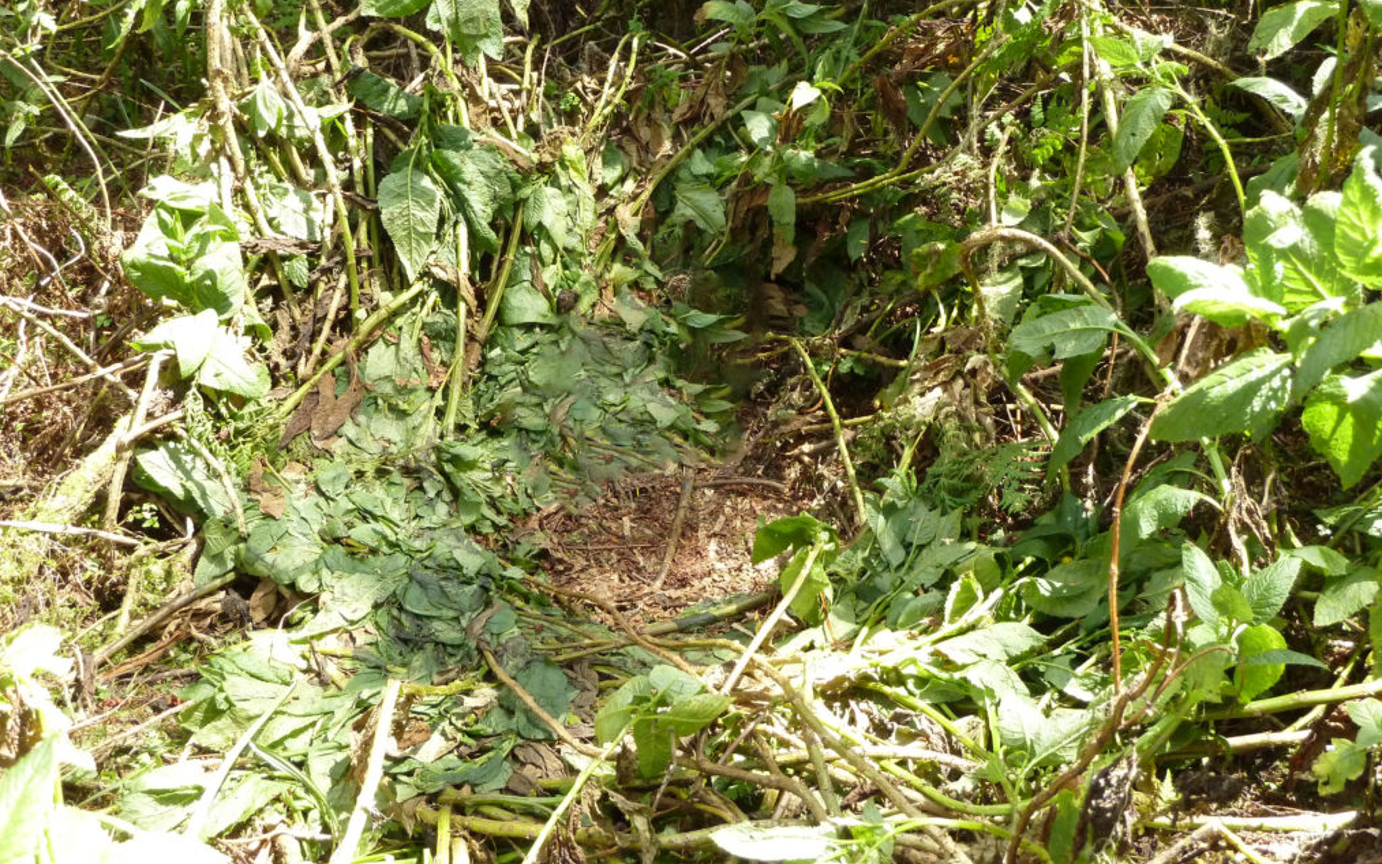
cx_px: 696
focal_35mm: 45
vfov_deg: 28.5
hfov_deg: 44.4
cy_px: 362
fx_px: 1695
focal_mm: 6.9
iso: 400
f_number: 3.7
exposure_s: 1/125
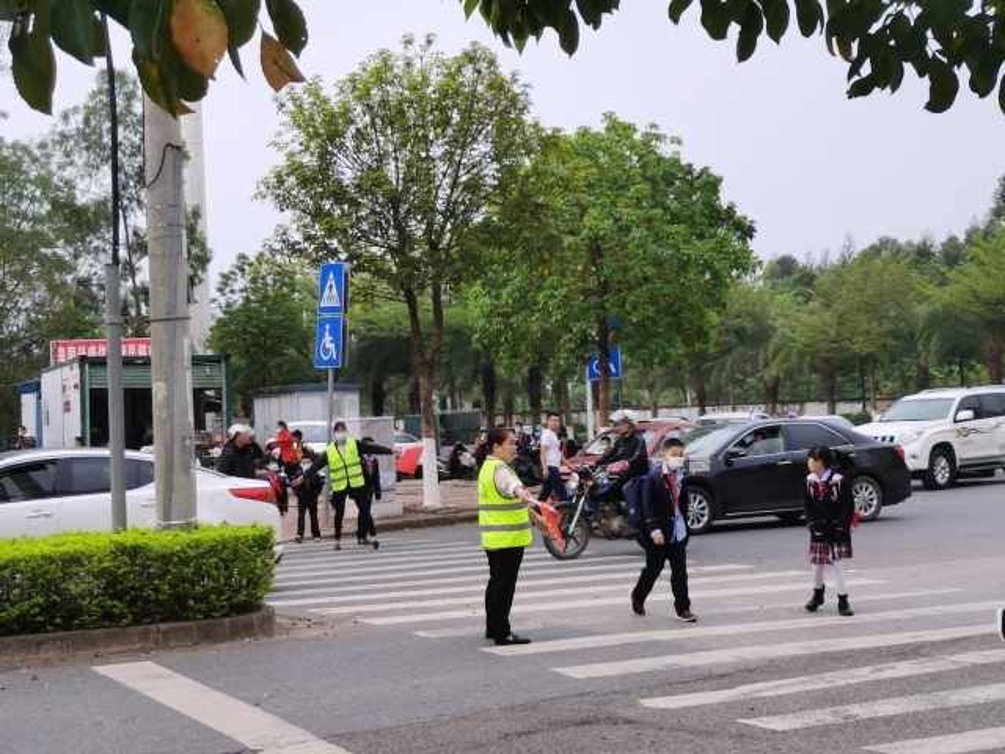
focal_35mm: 62
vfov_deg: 23.7
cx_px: 502
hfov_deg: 31.2
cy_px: 377
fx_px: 1800
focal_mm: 5.58
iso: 50
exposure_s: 1/204
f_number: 1.8
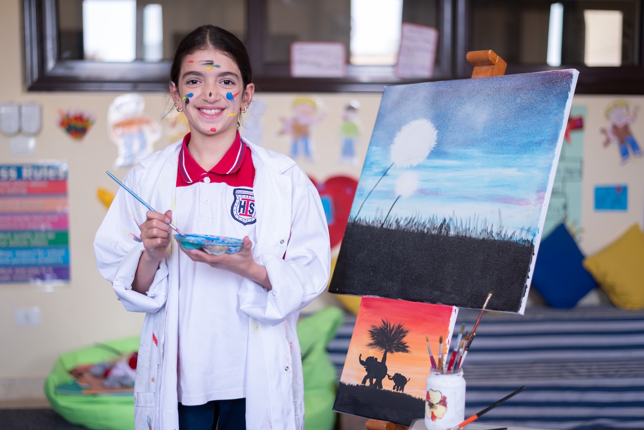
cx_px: 311
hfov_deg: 38.2
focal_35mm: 52
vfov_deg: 26.0
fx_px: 931
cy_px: 223
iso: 160
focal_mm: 50
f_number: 1.8
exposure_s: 1/160
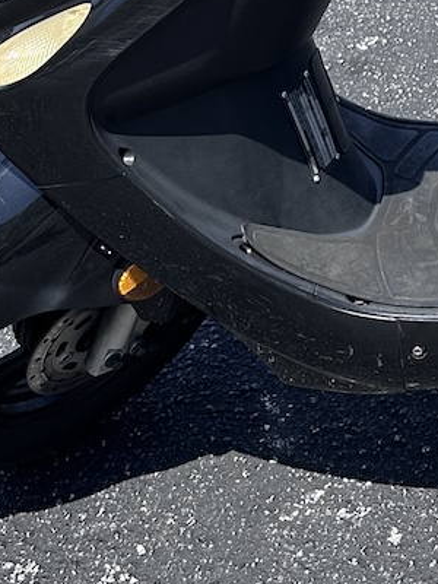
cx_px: 727
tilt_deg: -22.1
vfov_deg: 19.0
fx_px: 1620
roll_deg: -1.2
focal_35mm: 96
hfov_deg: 14.1
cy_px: -161
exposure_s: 1/2967
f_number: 1.78
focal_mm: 6.86
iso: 80
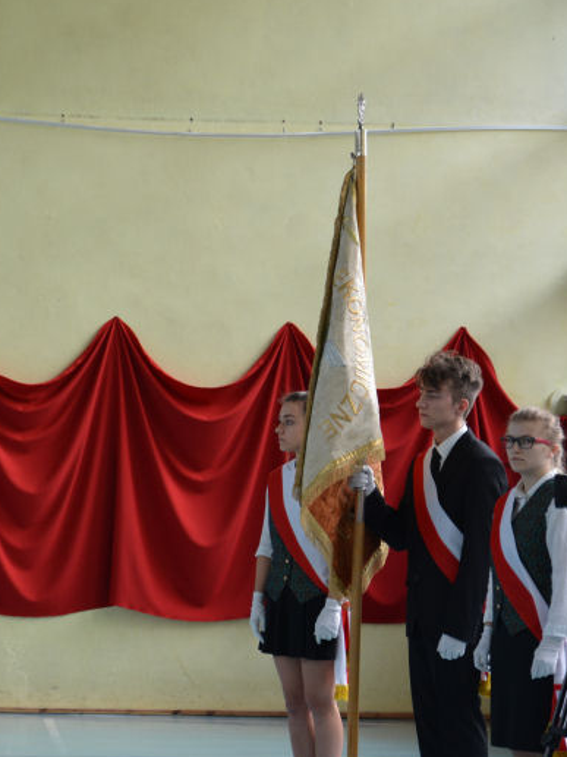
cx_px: -66
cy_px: 373
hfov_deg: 7.8
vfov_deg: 10.5
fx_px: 4124
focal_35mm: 189
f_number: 5.3
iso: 400
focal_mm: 75
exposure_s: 1/100
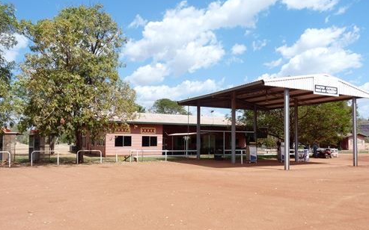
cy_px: 127
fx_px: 292
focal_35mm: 29
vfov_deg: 43.1
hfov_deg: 64.6
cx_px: 183
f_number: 5.6
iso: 100
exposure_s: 1/320
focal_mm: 4.8
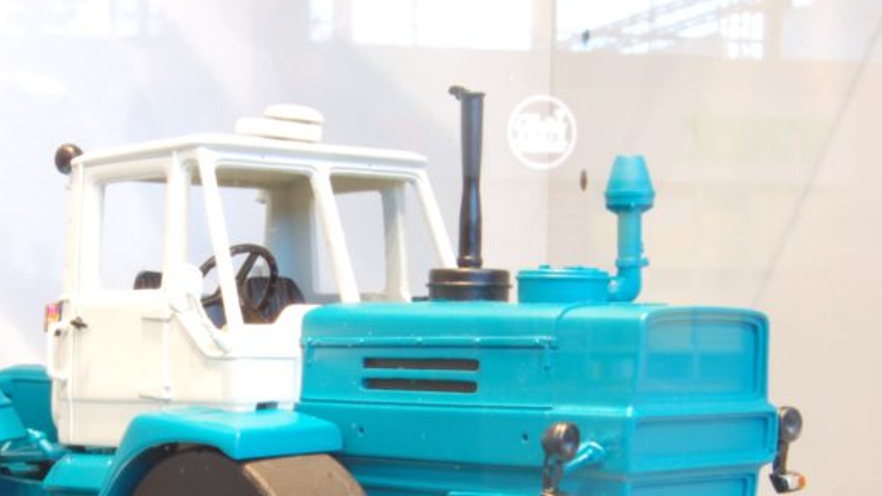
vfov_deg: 13.8
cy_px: 404
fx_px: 2033
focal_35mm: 87
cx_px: 306
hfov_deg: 24.4
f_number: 25
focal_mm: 31
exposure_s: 2
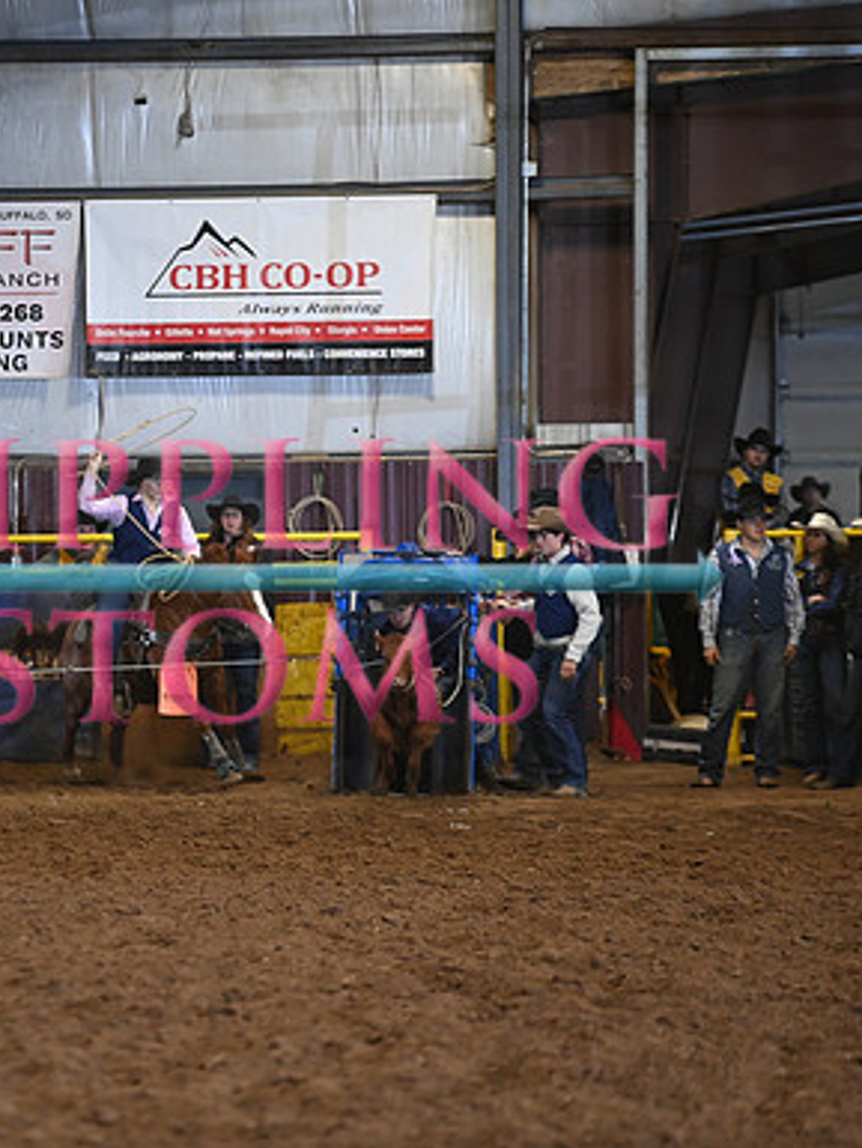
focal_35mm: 290
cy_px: 574
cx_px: 131
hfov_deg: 5.1
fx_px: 9623
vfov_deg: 6.8
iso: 3200
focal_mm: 200
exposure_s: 1/250
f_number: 2.8
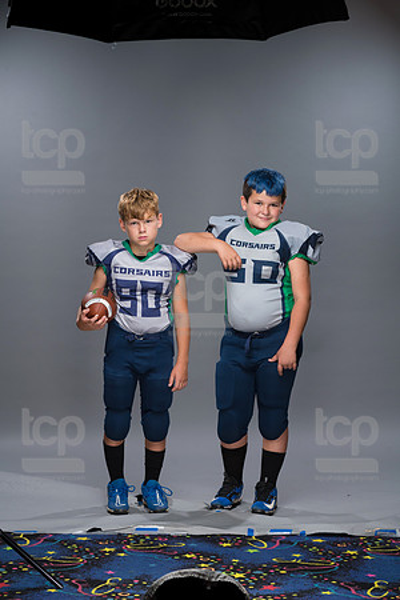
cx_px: 200
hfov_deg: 17.1
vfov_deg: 25.4
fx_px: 1333
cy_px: 300
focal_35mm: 80
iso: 320
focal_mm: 80
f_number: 6.3
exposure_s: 1/250
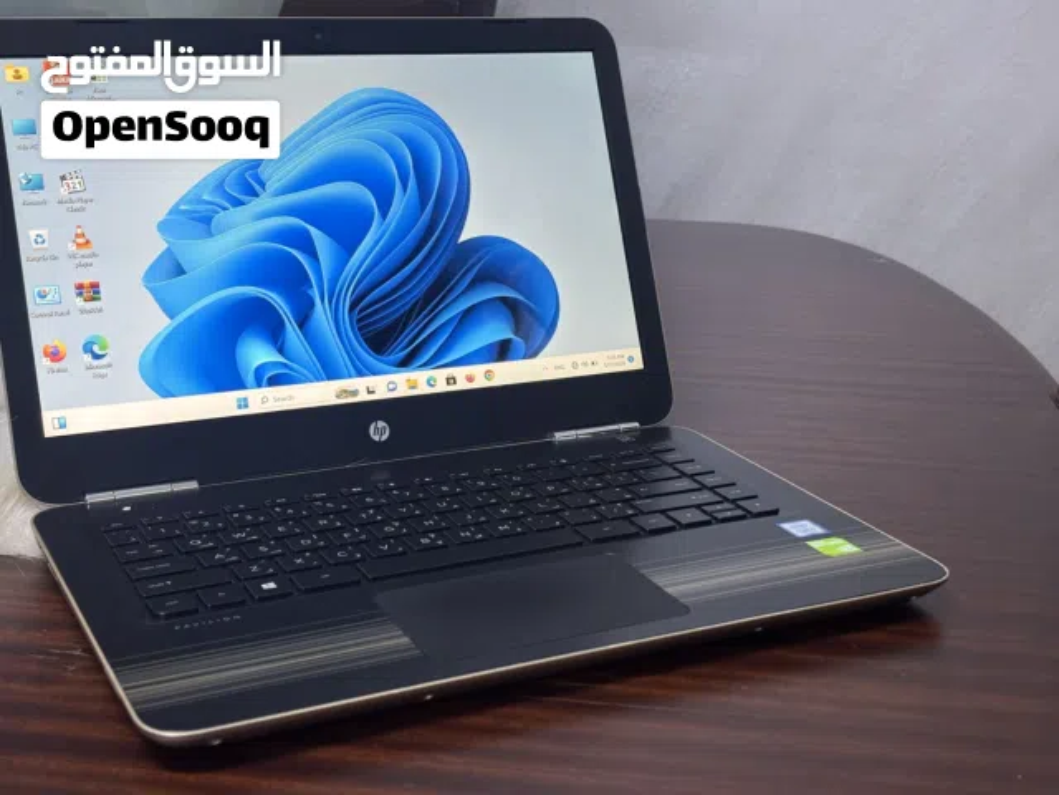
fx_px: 1591
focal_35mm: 52
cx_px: 530
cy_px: 398
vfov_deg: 28.0
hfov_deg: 36.8
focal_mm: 5.96
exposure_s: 1/50
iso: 160
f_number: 1.6
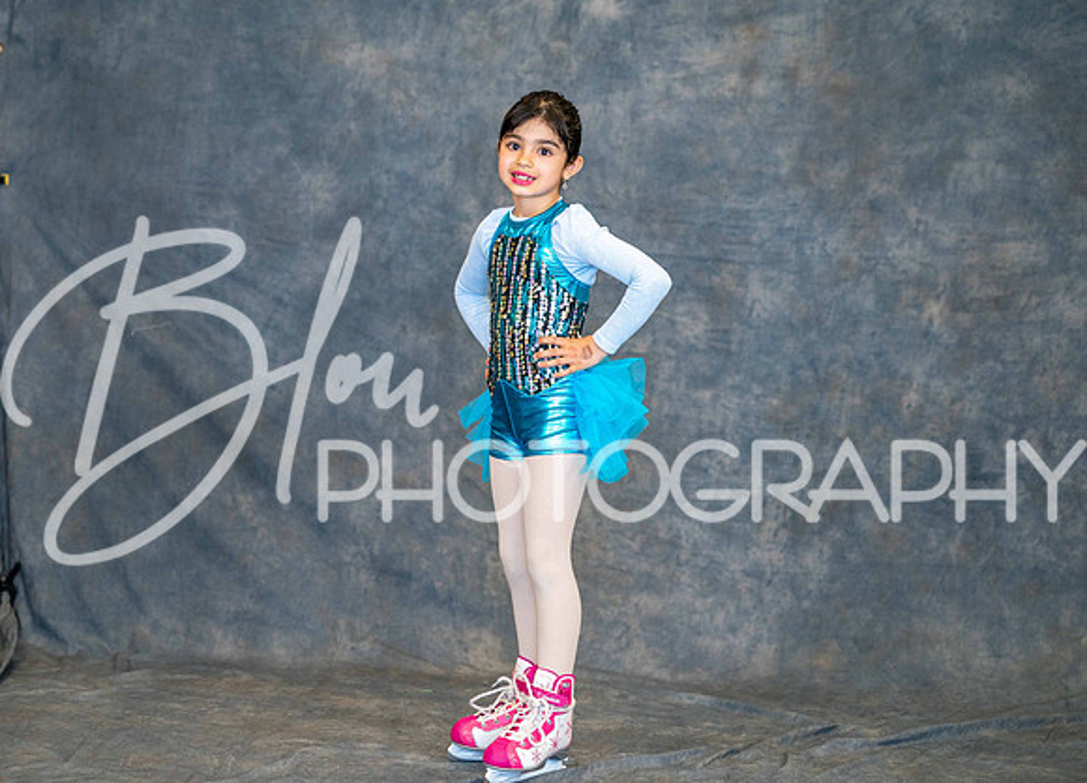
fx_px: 3169
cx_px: 416
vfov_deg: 14.1
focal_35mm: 102
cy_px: 336
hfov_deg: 19.4
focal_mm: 85
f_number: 2.2
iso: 800
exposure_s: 1/160
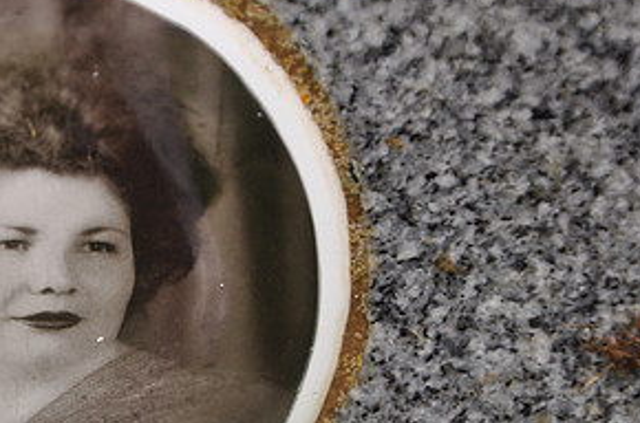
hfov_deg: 6.5
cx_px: 35
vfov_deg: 4.3
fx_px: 5588
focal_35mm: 315
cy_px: 303
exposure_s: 1/125
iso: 400
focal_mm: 105
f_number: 5.6
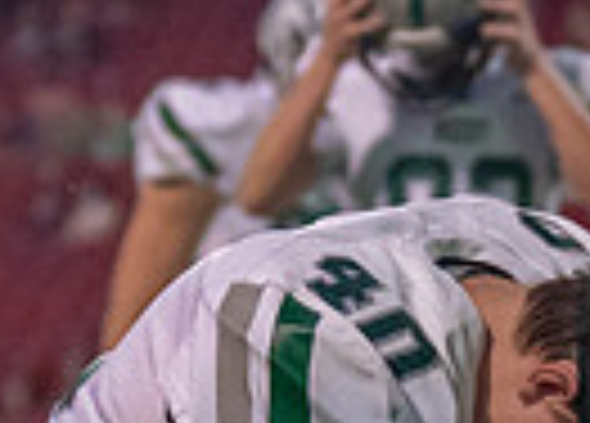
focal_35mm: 642
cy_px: 640
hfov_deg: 3.1
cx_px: 409
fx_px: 10774
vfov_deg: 2.2
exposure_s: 1/2000
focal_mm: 79
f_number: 2.8
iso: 2000
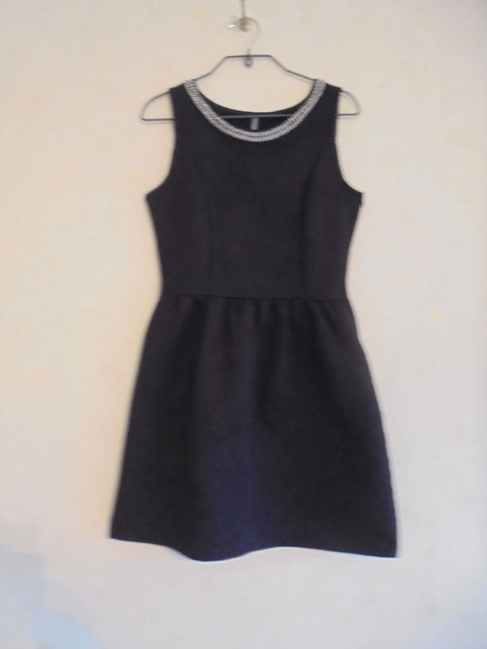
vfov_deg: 67.3
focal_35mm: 26
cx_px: 244
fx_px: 488
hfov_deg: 53.1
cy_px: 324
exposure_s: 1/10
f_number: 3.5
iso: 400
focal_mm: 4.6
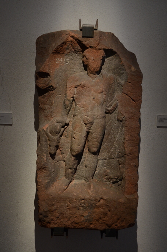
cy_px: 126
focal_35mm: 46
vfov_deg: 42.4
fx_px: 325
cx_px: 84
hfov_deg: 28.8
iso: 1250
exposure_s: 1/20
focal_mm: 31
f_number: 4
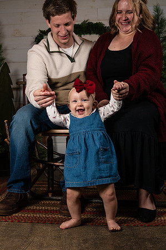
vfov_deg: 51.1
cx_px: 64
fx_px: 261
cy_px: 121
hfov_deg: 35.1
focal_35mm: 38
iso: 320
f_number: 5.6
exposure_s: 1/250
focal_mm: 24
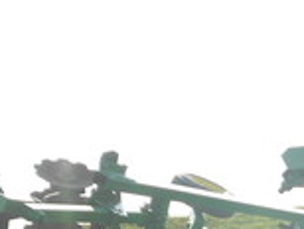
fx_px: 994
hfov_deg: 16.9
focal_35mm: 113
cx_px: 324
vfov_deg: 12.2
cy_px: 401
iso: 80
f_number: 3.6
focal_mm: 5.8
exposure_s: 1/500
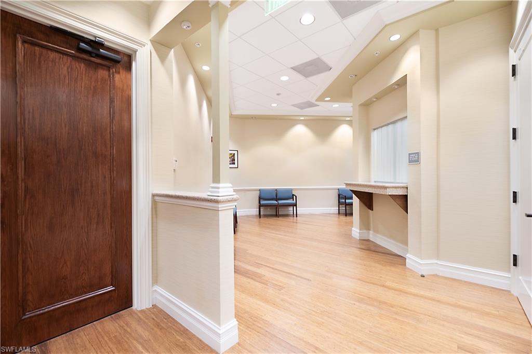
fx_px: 222
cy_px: 177
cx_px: 266
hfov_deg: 100.4
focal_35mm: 15
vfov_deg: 77.3
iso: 200
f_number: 4
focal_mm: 10
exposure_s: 1/3
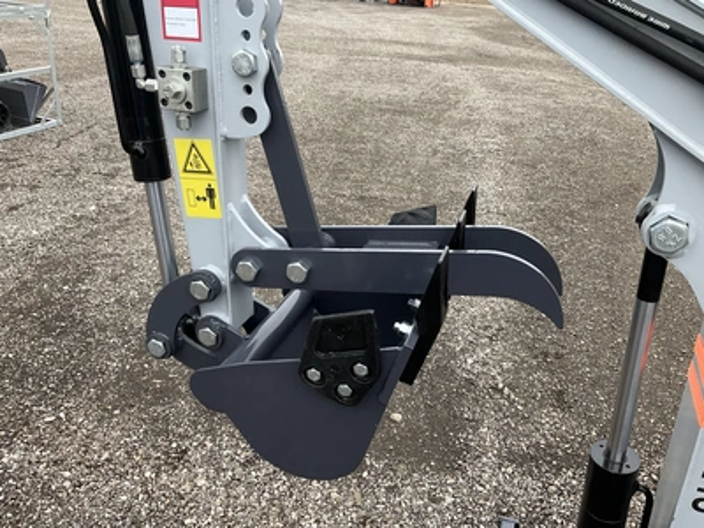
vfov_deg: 48.2
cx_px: 352
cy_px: 264
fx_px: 590
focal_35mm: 29
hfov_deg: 61.7
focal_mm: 3
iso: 20
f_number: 1.8
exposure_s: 1/220
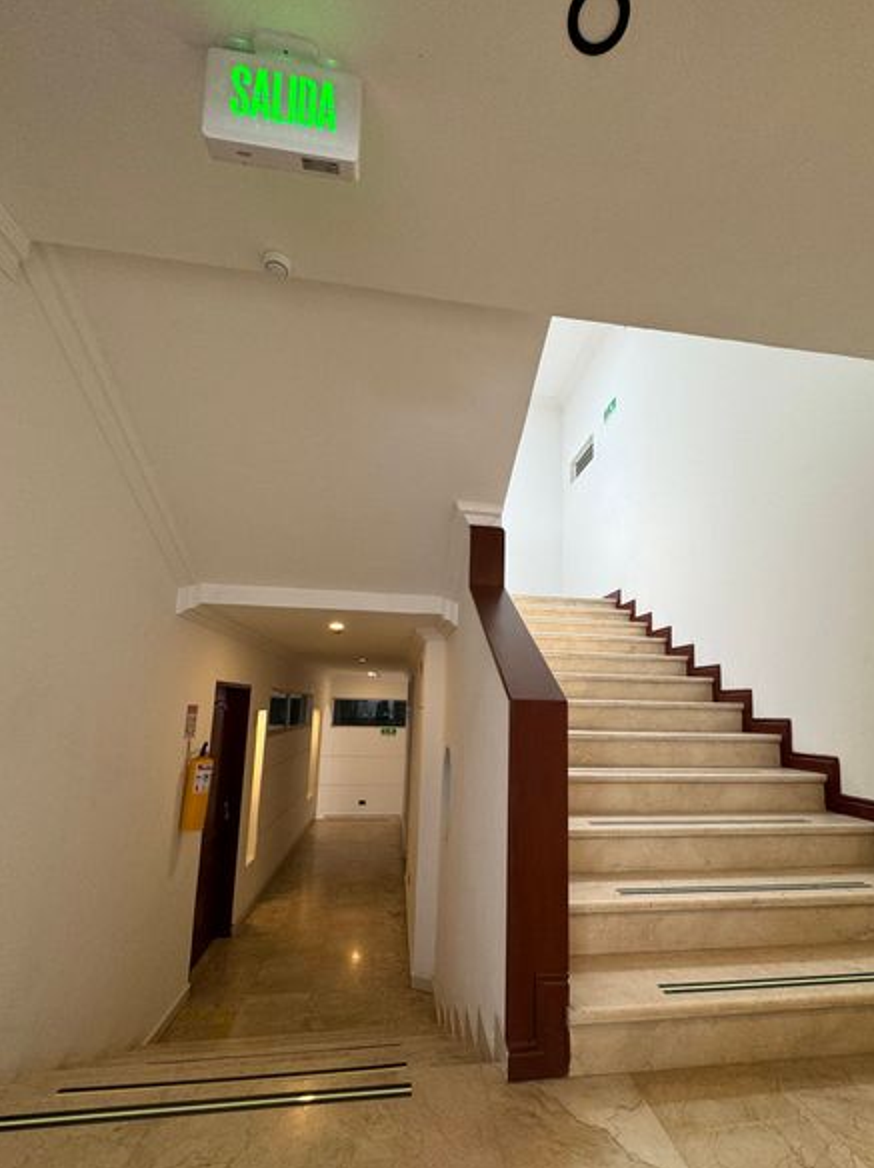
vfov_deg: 94.3
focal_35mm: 16
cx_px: 484
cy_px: 631
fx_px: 539
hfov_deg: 77.8
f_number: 2.2
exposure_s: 1/99
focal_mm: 2.22
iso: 125
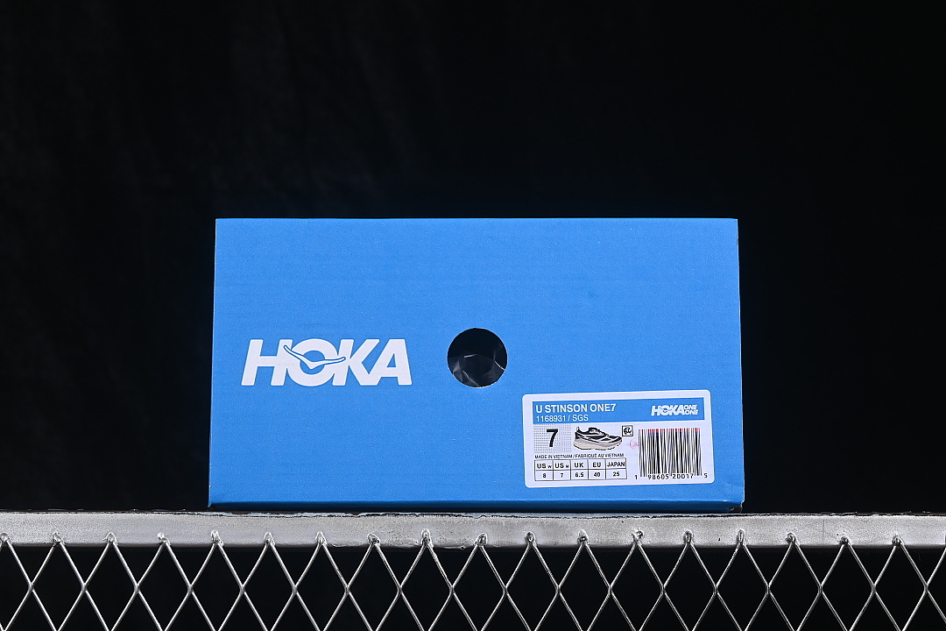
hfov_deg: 27.0
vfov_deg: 18.2
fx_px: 1971
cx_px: 473
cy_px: 316
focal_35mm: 75
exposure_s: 1/80
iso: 160
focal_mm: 50
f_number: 8
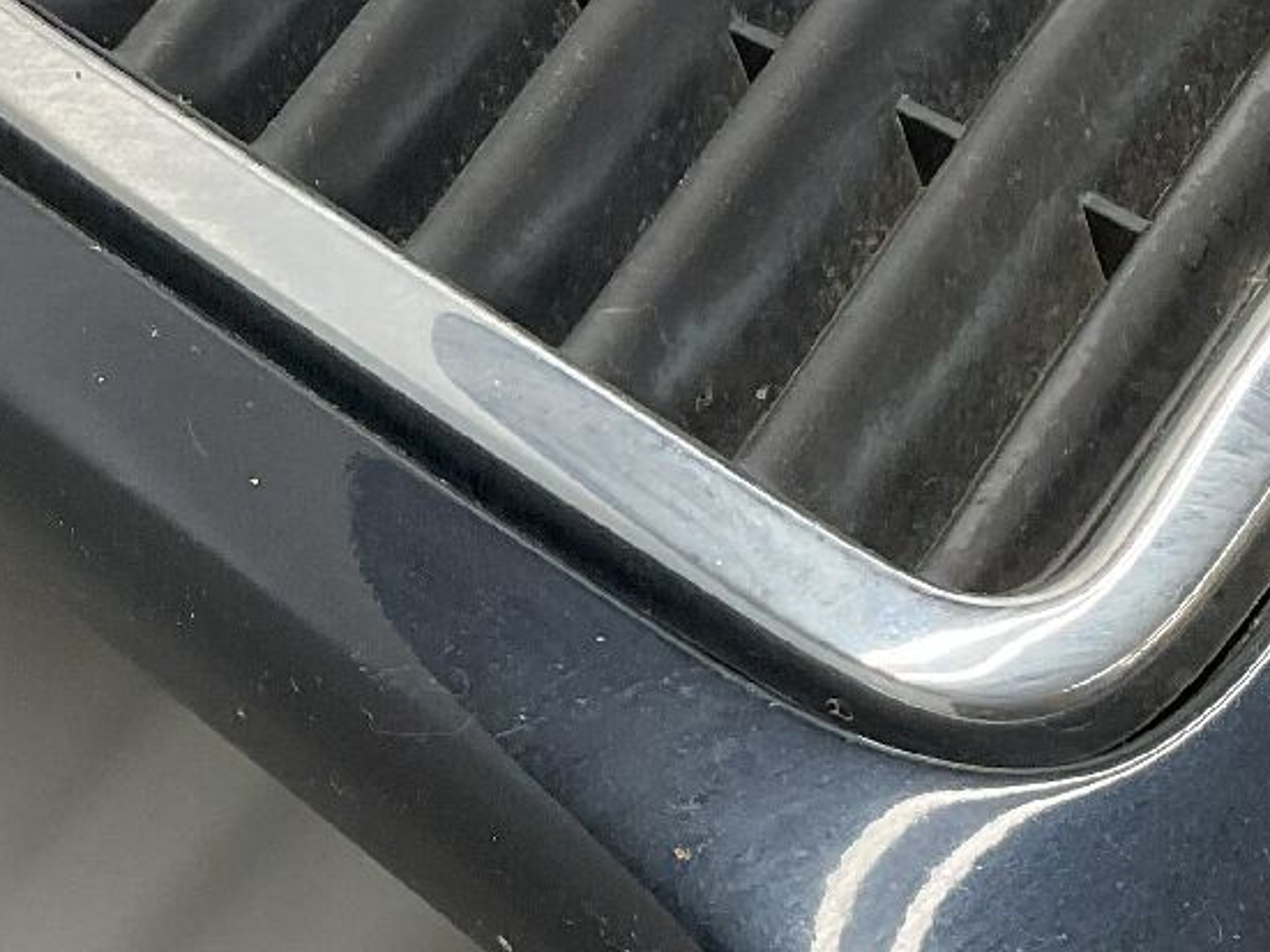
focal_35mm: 101
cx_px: 358
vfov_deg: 14.6
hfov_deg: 19.3
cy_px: 435
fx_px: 3705
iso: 50
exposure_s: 1/100
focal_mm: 3
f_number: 1.8
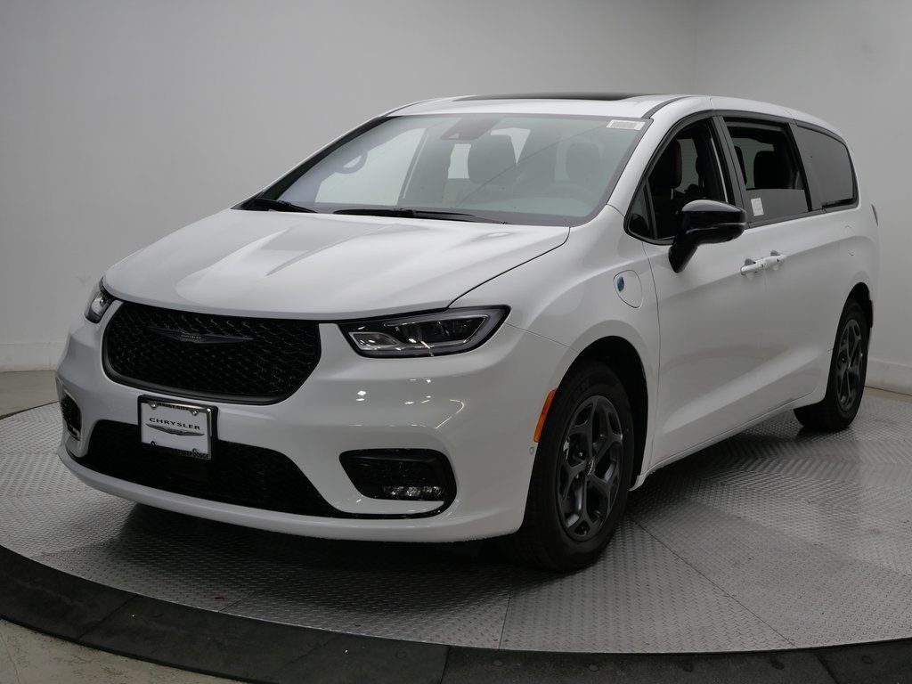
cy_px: 342
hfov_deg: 38.2
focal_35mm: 50
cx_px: 456
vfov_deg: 29.1
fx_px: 1317
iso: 200
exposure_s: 1/60
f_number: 5.1
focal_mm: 25
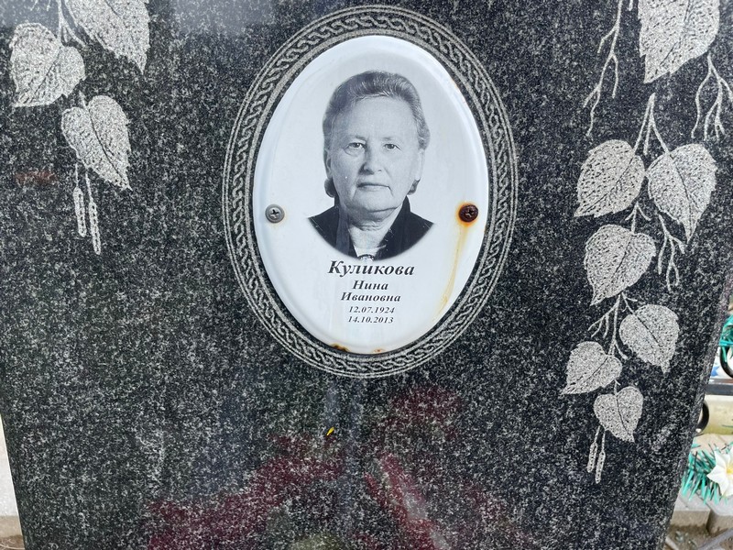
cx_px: 366
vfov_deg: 53.1
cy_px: 275
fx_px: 551
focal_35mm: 26
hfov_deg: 67.3
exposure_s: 1/1401
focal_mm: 4.2
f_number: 1.6
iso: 32
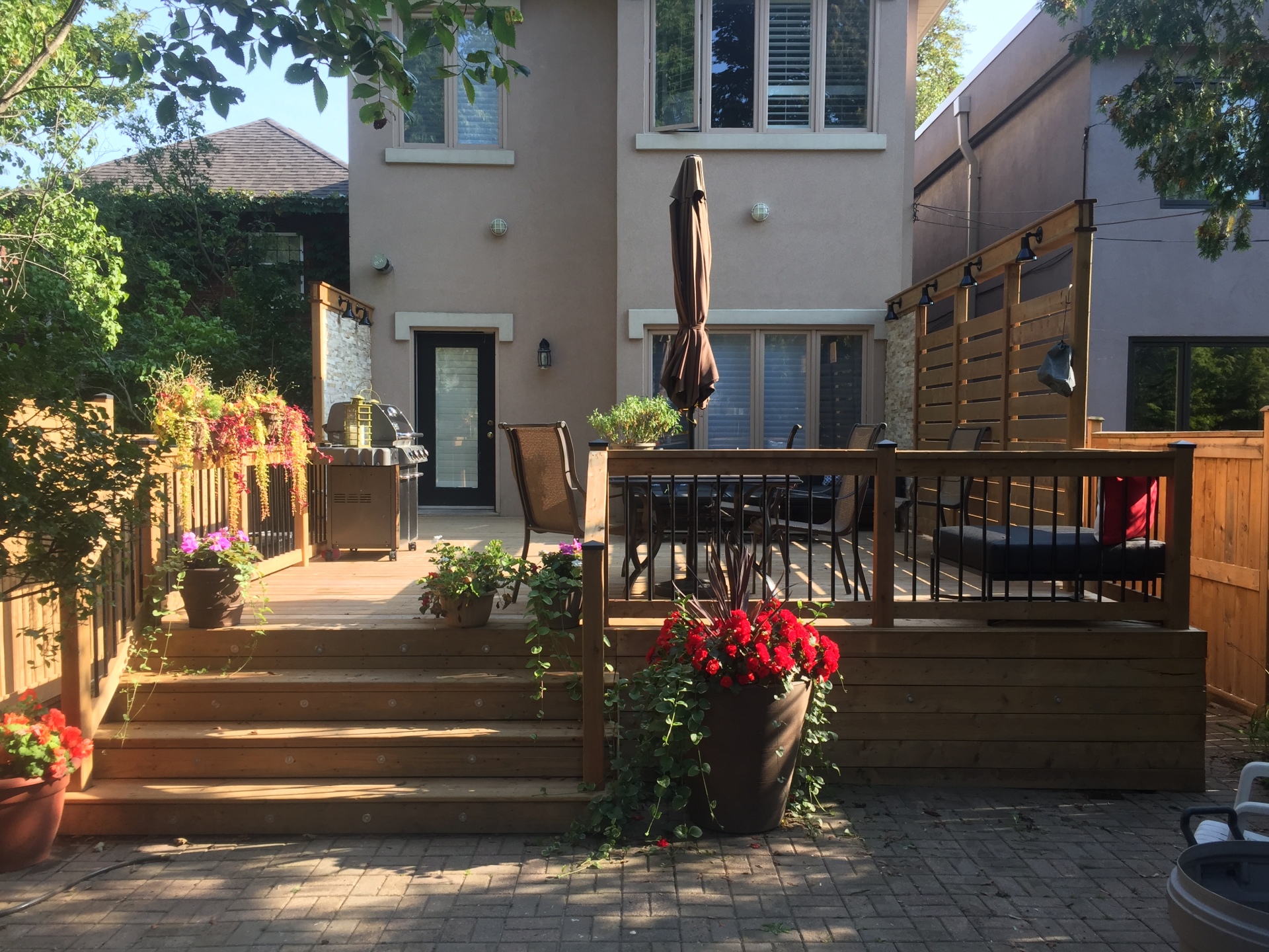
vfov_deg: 48.2
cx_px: 634
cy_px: 476
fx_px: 1063
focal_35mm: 29
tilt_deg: -3.1
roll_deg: -0.4
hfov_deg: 61.7
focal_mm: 4.15
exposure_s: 1/275
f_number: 2.2
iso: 32
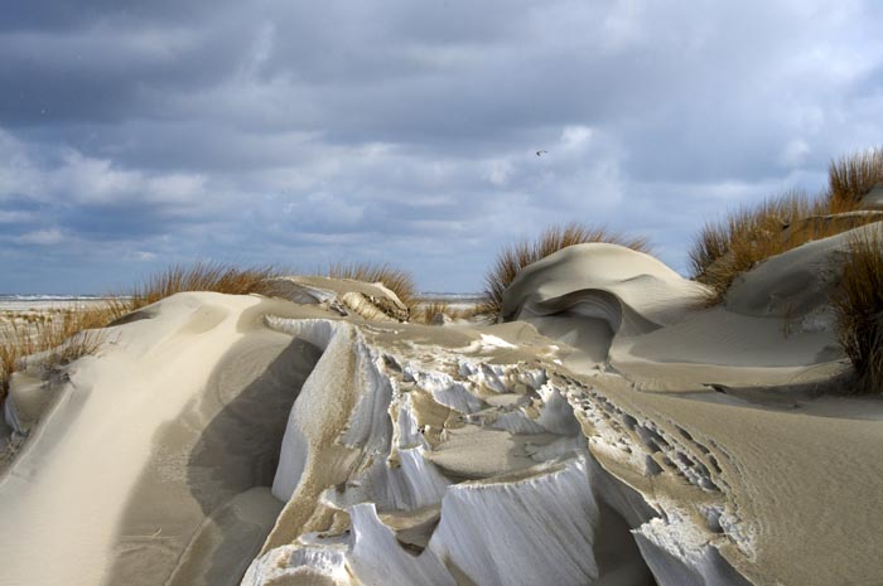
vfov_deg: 18.1
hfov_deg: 27.0
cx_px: 442
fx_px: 1837
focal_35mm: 75
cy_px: 293
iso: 200
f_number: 11
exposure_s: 1/320
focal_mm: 50
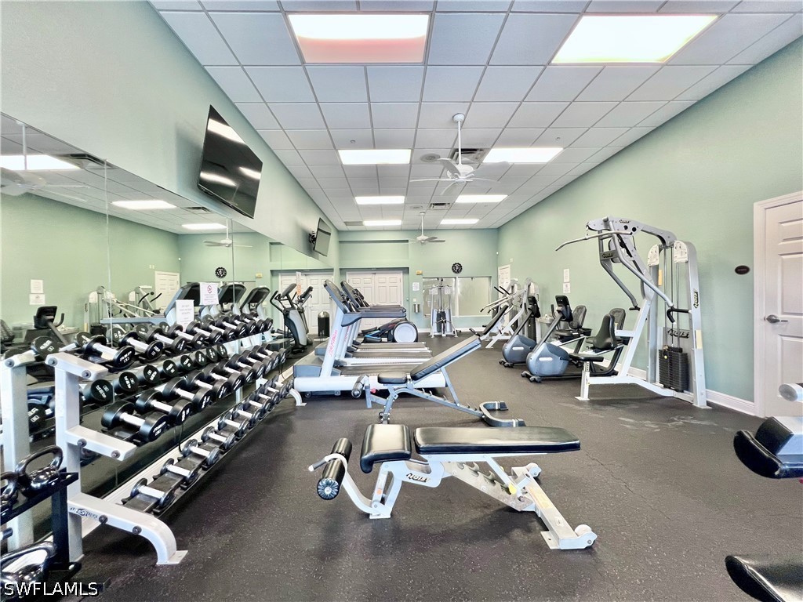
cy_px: 301
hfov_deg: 106.2
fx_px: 302
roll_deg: +0.9
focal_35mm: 13
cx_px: 402
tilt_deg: -0.6
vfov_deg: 89.9
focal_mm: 1.57
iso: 160
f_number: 1.8
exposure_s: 1/60
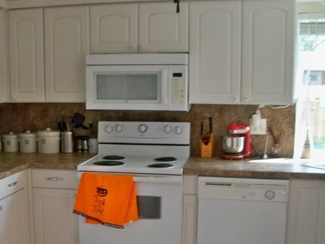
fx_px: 479
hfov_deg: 37.0
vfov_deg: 28.4
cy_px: 157
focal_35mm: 51
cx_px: 100
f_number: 3.5
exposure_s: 1/30
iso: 160
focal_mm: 6.2
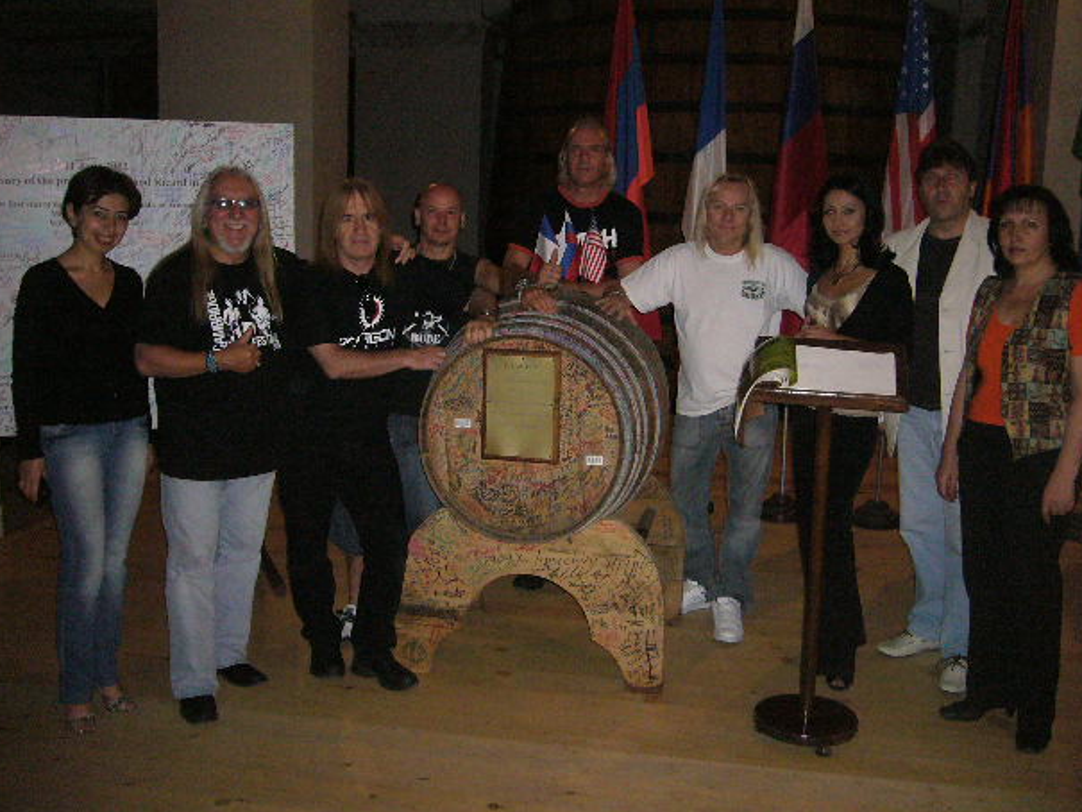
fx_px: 1157
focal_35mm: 37
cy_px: 386
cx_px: 544
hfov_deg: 50.1
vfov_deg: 38.7
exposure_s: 1/60
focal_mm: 5.8
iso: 400
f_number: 2.8
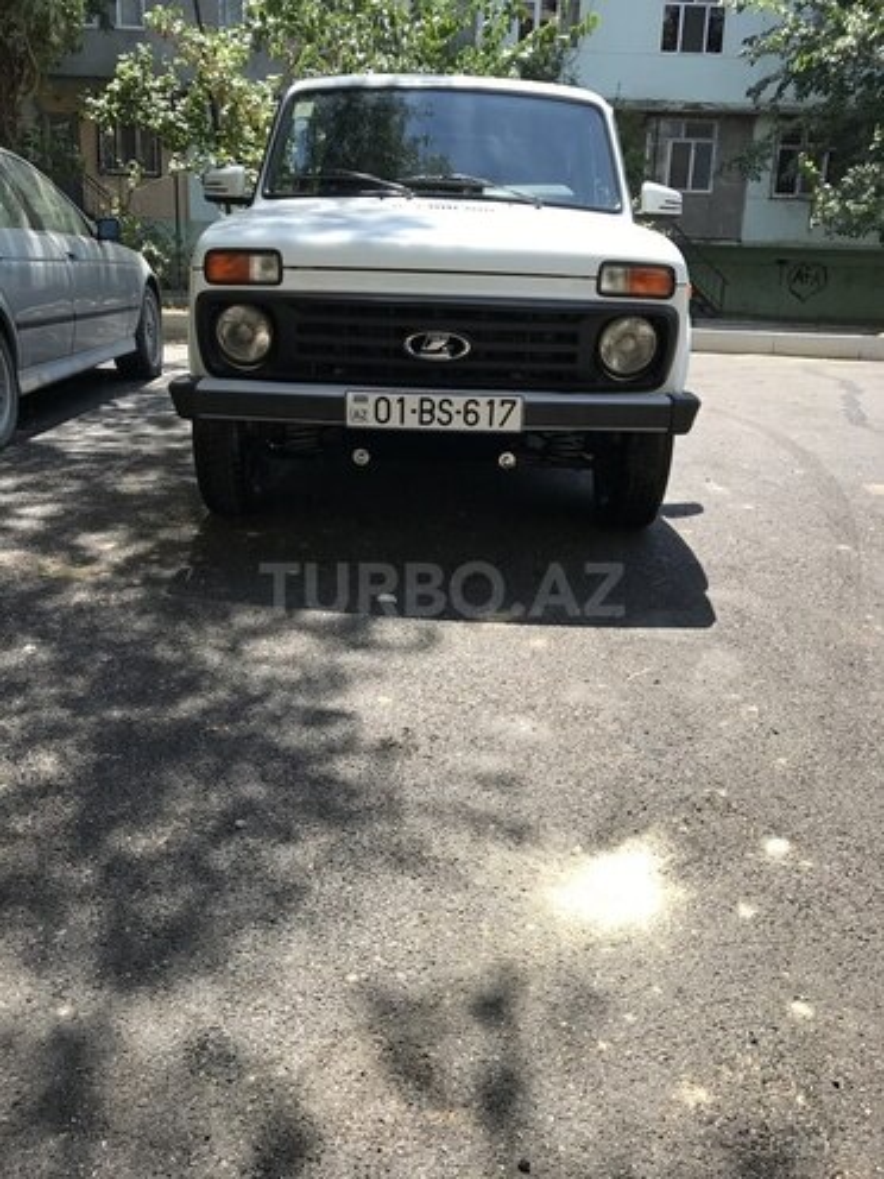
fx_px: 953
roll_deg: -0.5
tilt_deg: -16.6
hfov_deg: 49.7
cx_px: 442
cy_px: 590
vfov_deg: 63.4
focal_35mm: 28
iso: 20
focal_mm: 3.99
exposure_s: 1/840
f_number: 1.8
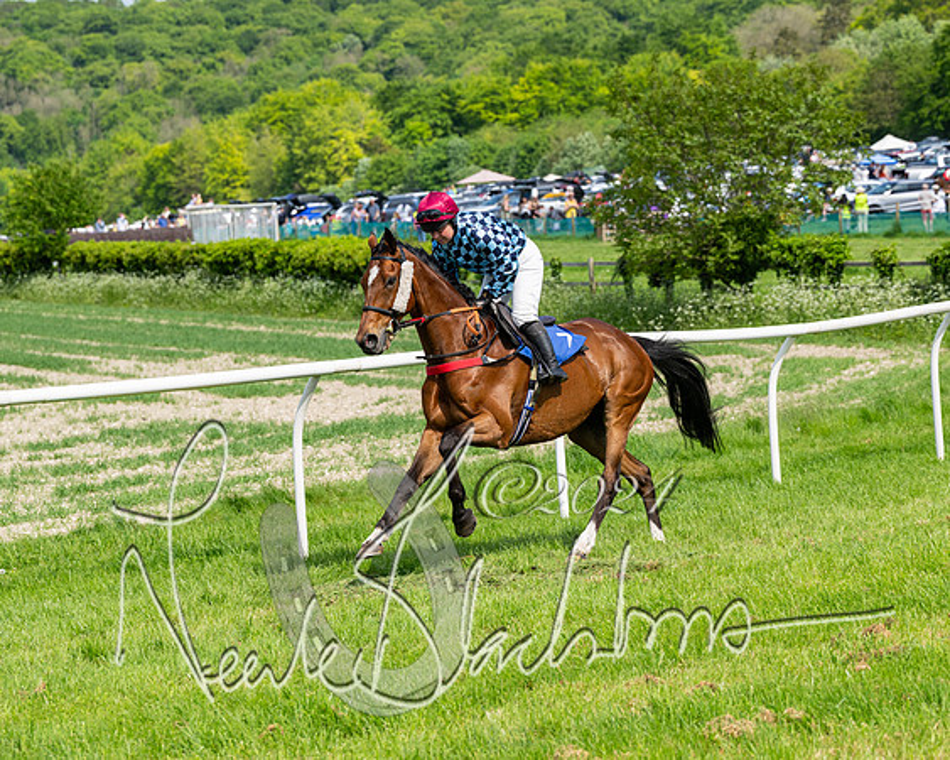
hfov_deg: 14.9
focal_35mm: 130
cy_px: 380
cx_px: 475
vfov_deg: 11.9
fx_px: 3642
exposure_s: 1/1250
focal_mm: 115
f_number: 5.6
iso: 200
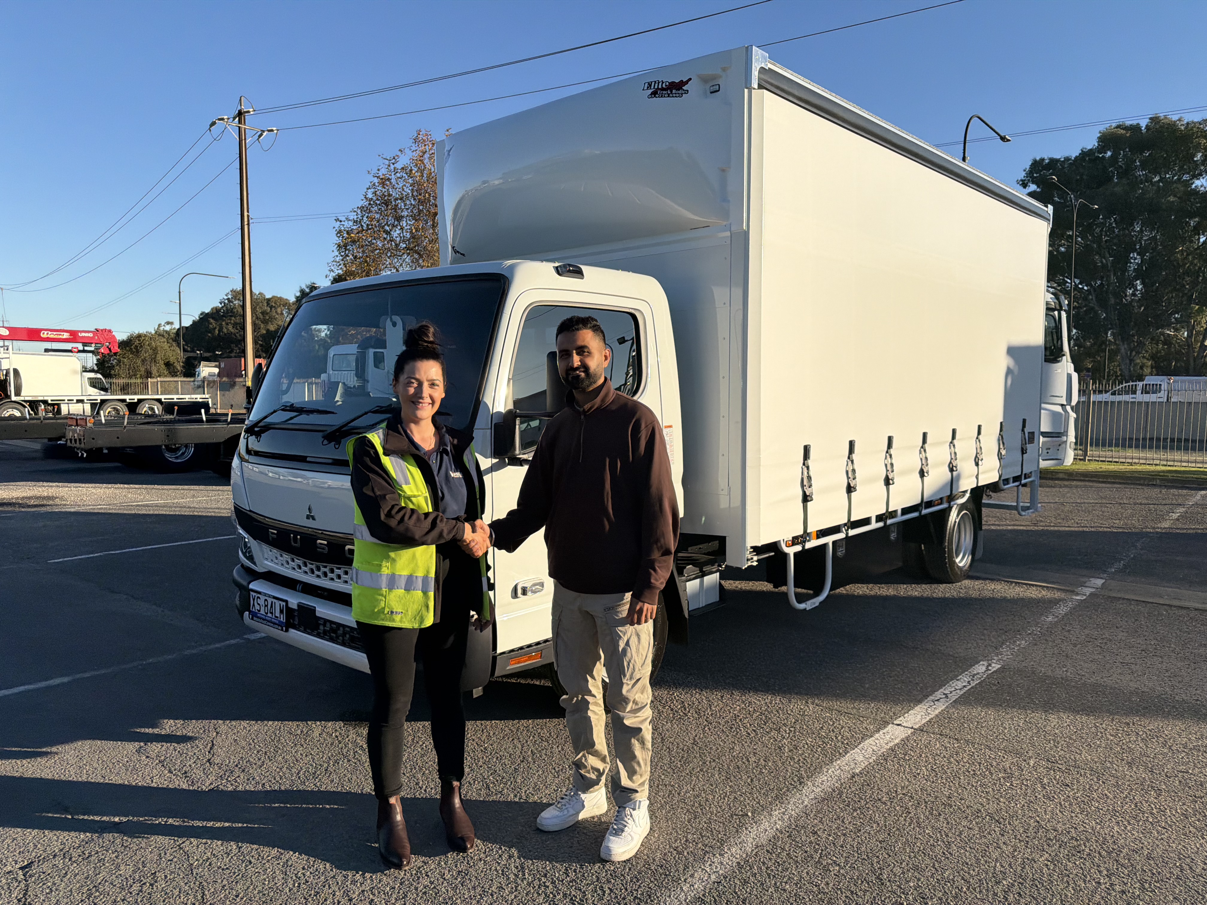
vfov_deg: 56.8
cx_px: 604
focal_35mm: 24
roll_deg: -0.5
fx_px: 837
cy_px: 452
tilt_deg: -2.5
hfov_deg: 71.6
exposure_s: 1/17544
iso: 320
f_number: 1.78
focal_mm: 6.76
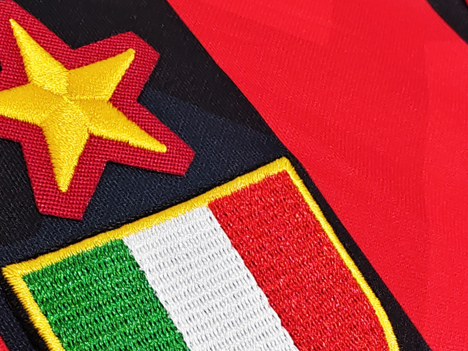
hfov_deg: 32.8
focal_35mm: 58
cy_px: 255
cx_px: 133
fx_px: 784
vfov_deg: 25.0
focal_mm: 2.59
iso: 119
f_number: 2.2
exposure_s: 1/50
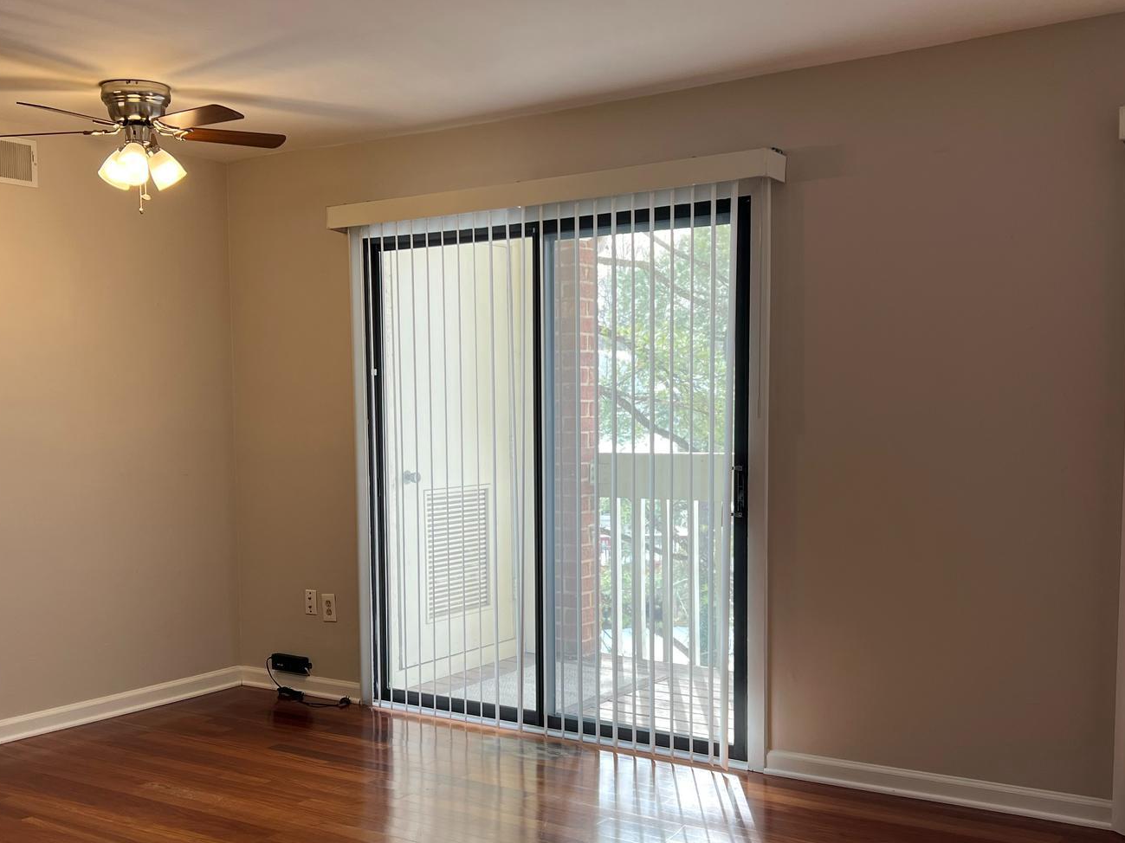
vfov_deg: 34.9
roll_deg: +1.2
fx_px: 1332
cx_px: 514
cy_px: 538
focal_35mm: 41
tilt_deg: -5.4
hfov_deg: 45.7
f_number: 1.5
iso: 32
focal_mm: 5.7
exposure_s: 1/120
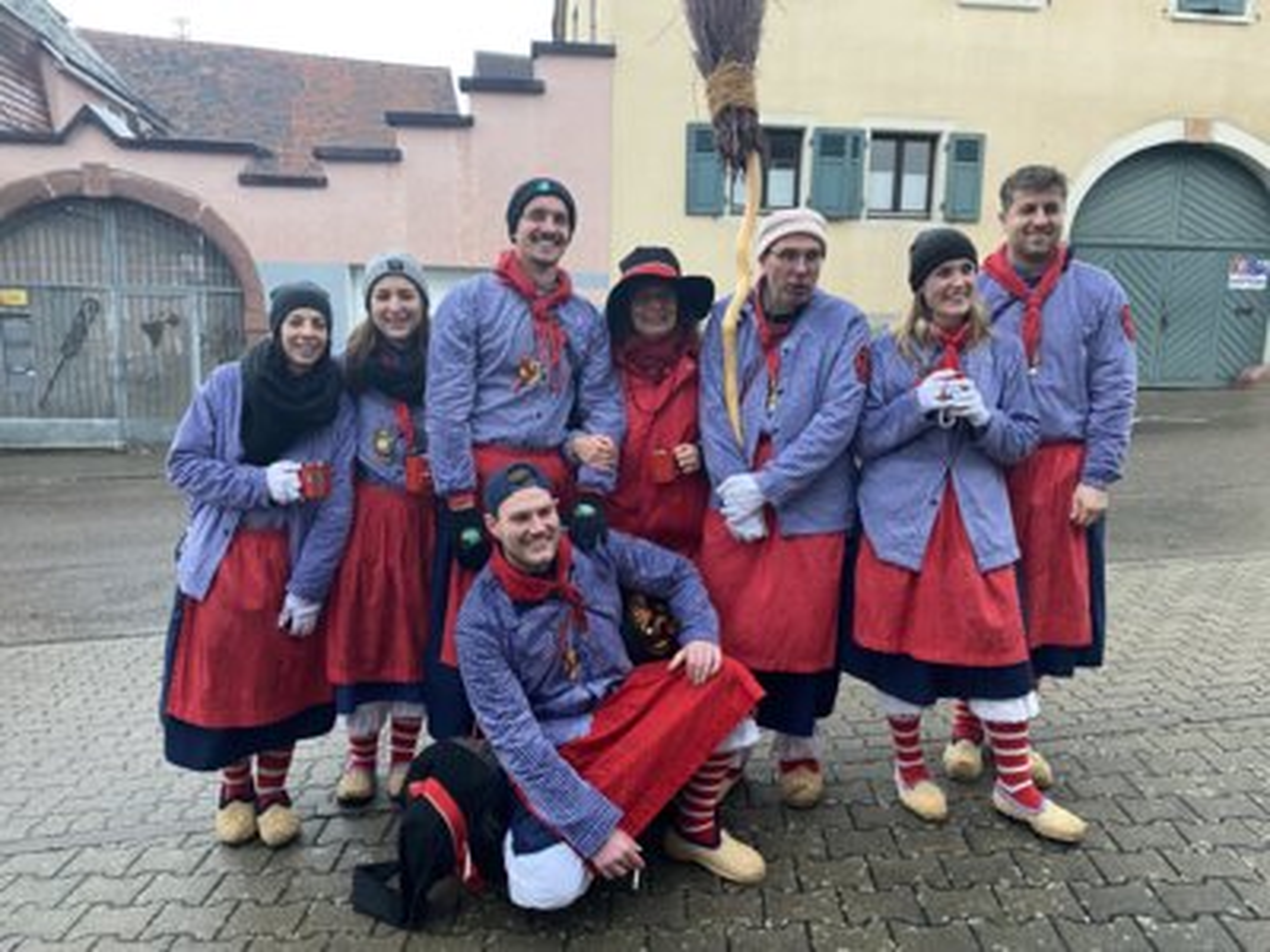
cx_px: 635
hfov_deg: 67.3
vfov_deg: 53.1
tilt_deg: -10.0
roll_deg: -2.1
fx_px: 954
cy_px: 476
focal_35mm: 26
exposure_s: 1/93
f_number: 1.8
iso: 125
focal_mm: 4.25
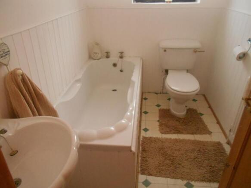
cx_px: 126
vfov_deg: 53.0
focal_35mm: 26
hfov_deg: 67.3
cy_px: 94
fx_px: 188
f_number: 3.2
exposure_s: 1/25
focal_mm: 4.6
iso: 720
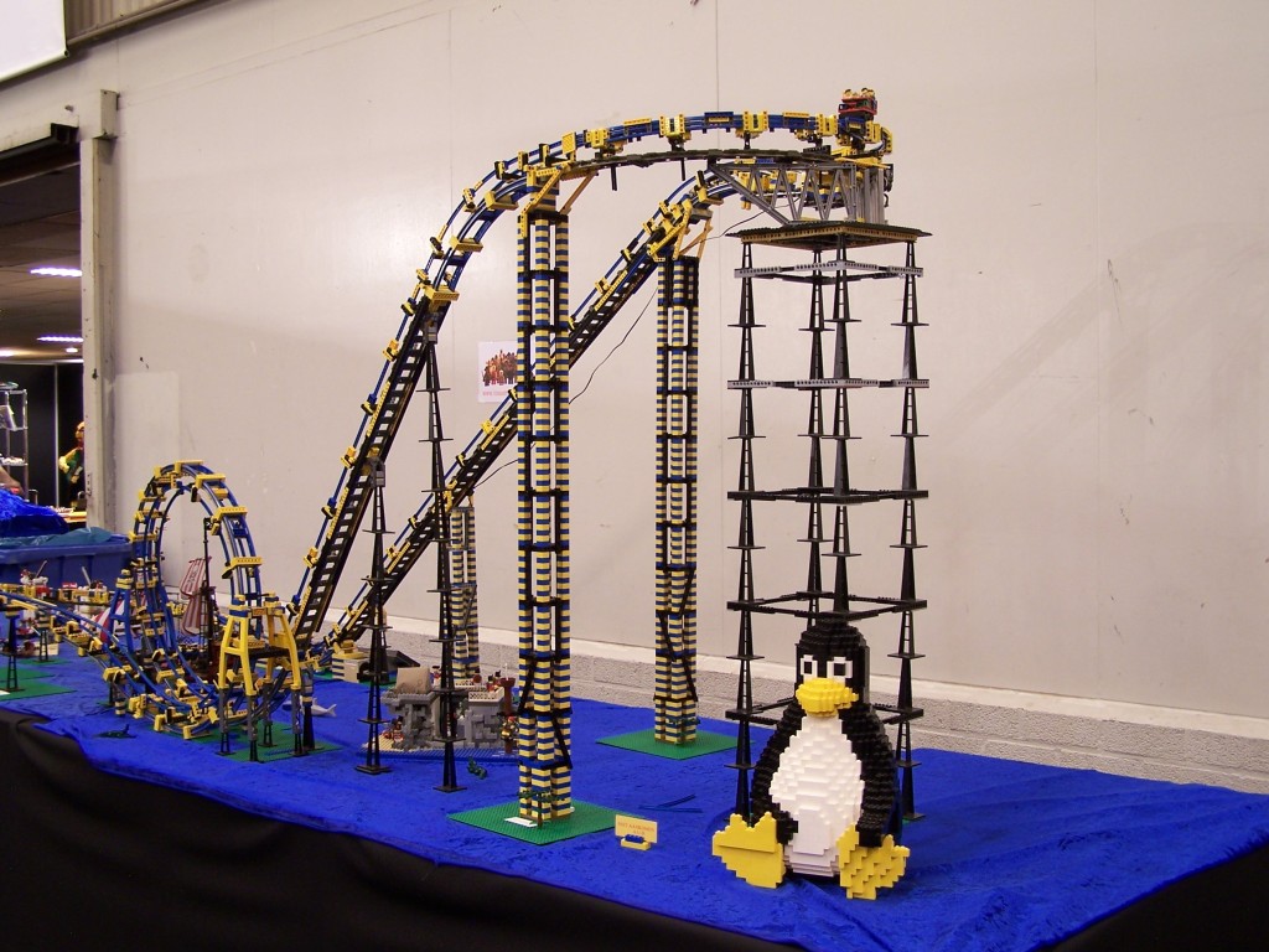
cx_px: 634
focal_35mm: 40
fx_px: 1466
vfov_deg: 36.0
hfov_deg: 46.8
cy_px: 476
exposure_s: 1/3
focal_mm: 6.7
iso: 80
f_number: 2.8
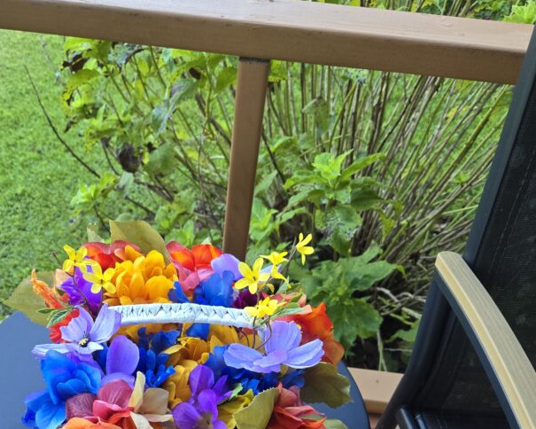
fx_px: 603
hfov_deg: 47.6
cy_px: 433
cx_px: 206
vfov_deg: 35.3
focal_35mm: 38
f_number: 1.8
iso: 125
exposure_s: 1/180
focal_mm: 5.4
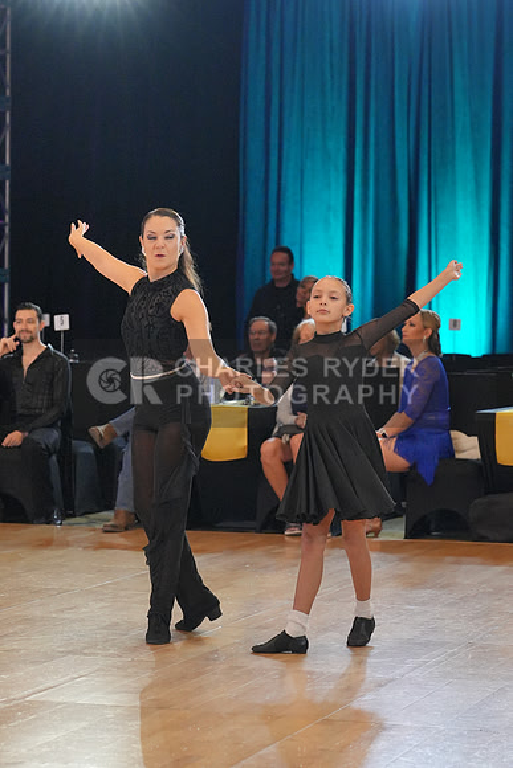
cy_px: 384
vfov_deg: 18.8
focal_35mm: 109
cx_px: 256
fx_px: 2328
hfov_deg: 12.6
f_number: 3.5
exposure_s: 1/500
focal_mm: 73
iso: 3200
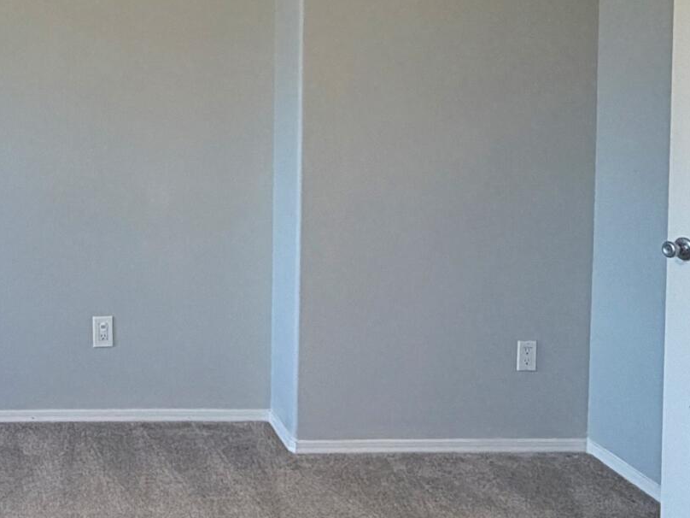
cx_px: 22
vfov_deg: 27.3
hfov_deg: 34.0
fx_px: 1037
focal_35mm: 52
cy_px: 85
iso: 250
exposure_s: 1/120
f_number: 2.2
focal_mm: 2.22
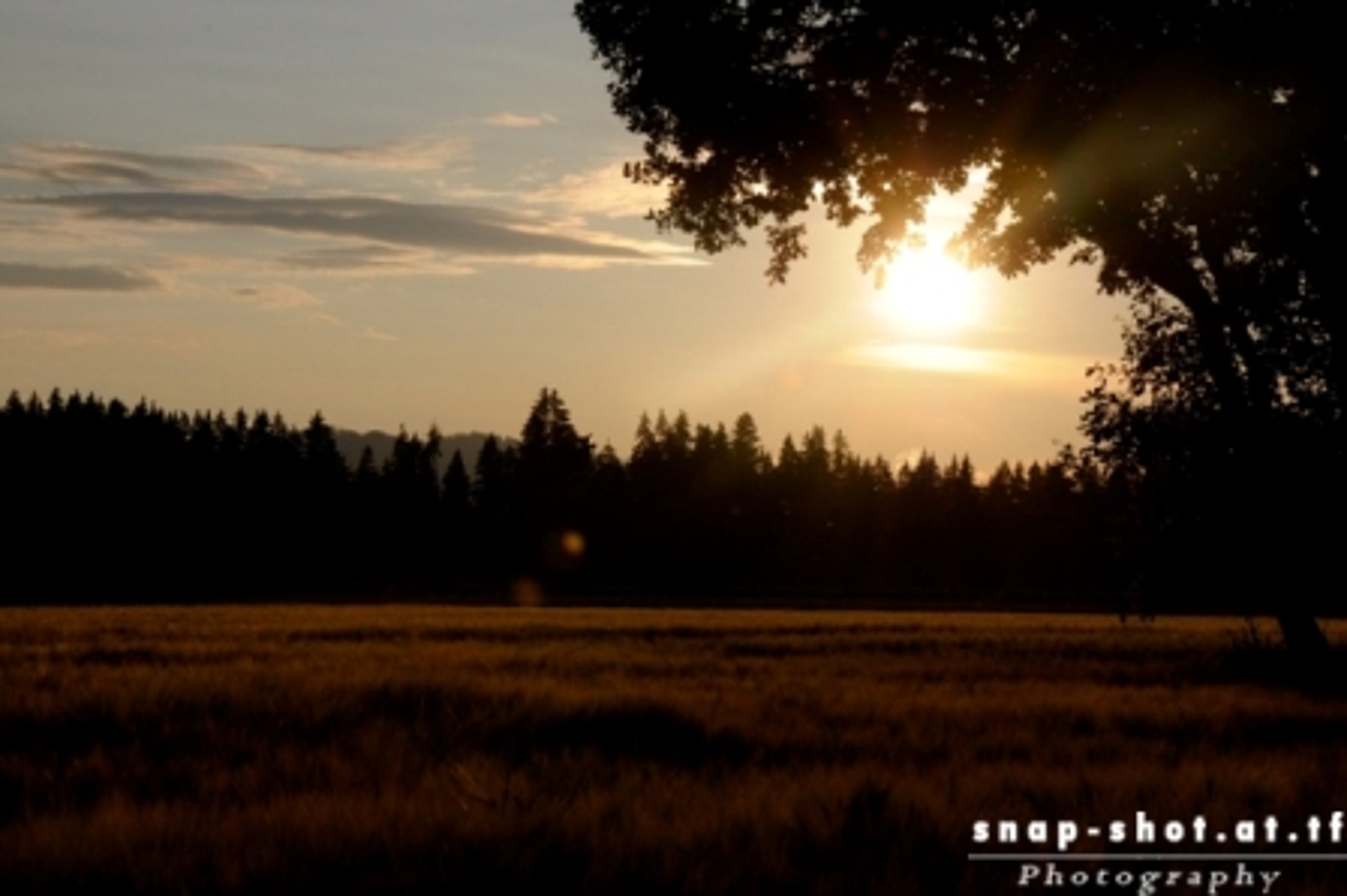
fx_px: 3701
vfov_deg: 13.8
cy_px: 448
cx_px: 674
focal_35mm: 99
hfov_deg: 20.6
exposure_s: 1/1000
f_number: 11
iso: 200
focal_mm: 66
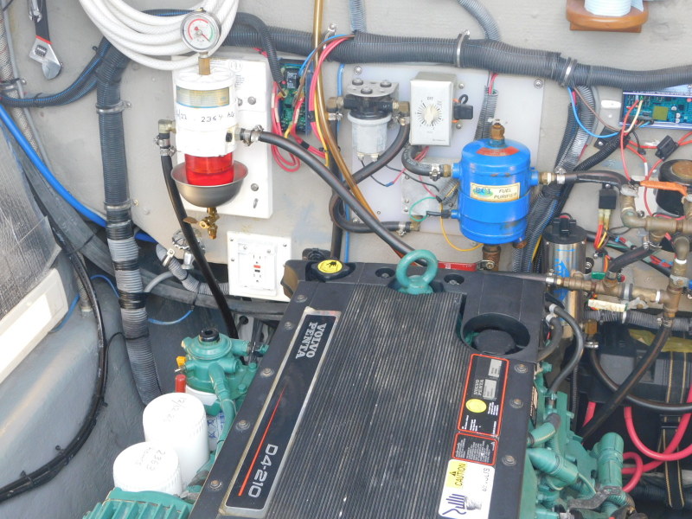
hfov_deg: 37.5
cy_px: 260
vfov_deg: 28.6
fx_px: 1020
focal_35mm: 51
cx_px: 346
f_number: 3.8
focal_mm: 9
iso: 220
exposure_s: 1/30
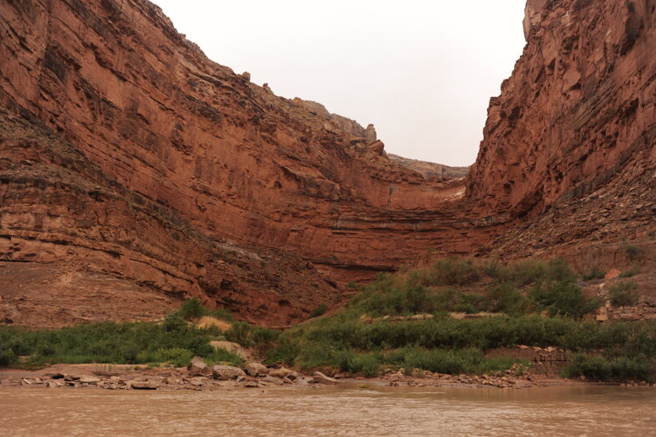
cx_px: 320
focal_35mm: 36
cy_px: 213
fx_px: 656
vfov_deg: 36.9
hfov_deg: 53.1
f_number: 4
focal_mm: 35
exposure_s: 1/400
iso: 200
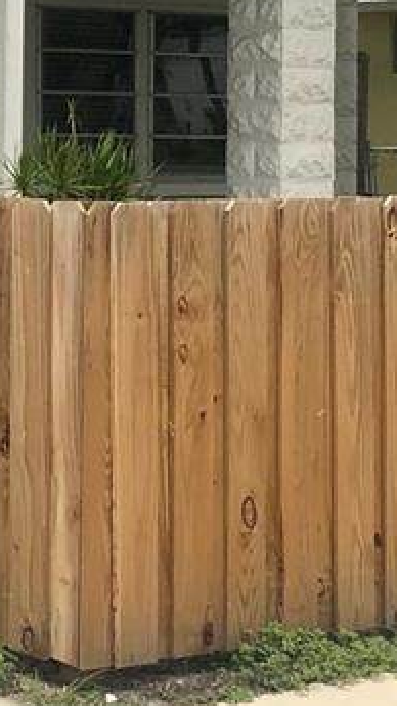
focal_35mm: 106
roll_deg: -0.1
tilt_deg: +4.1
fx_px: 1984
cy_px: 29
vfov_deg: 19.7
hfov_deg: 10.7
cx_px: -313
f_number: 1.8
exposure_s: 1/2703
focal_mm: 4
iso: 20
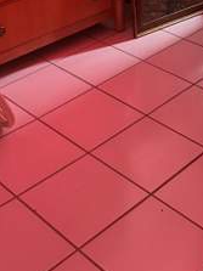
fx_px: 540
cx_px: 134
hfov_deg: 21.2
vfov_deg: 24.6
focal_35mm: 69
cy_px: -80
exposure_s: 1/60
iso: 320
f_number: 1.78
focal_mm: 6.76
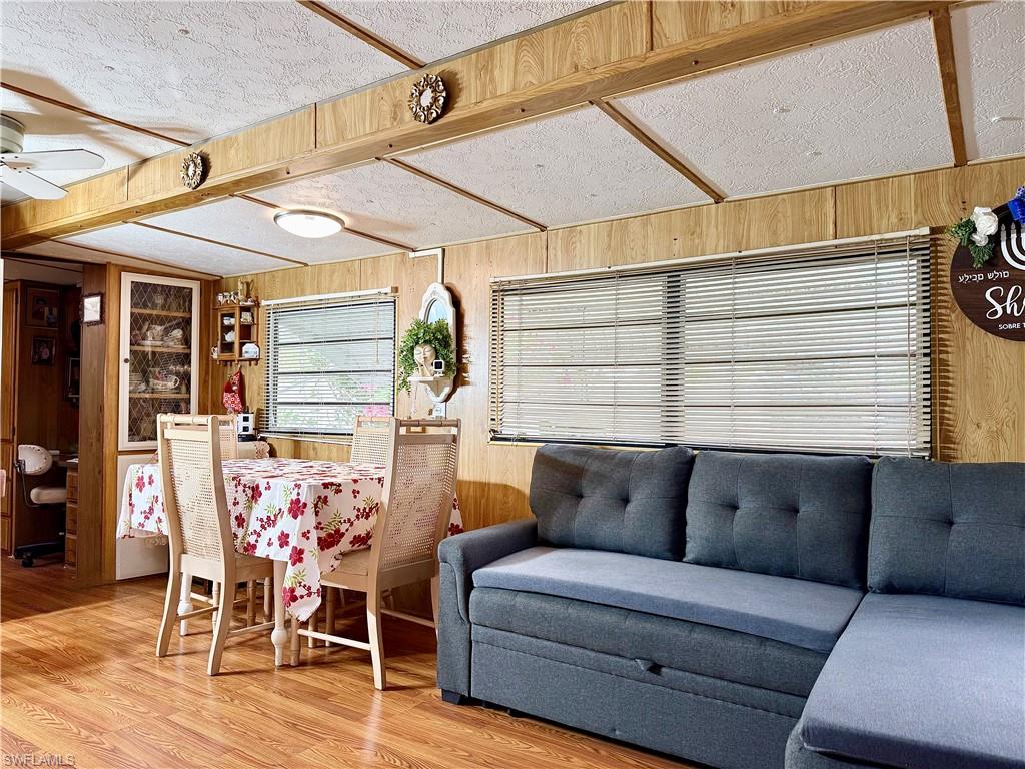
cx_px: 512
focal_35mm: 24
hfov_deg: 71.6
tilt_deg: +2.3
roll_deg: -1.0
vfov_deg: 56.8
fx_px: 711
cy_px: 384
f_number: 1.78
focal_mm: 6.76
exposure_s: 1/120
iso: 100
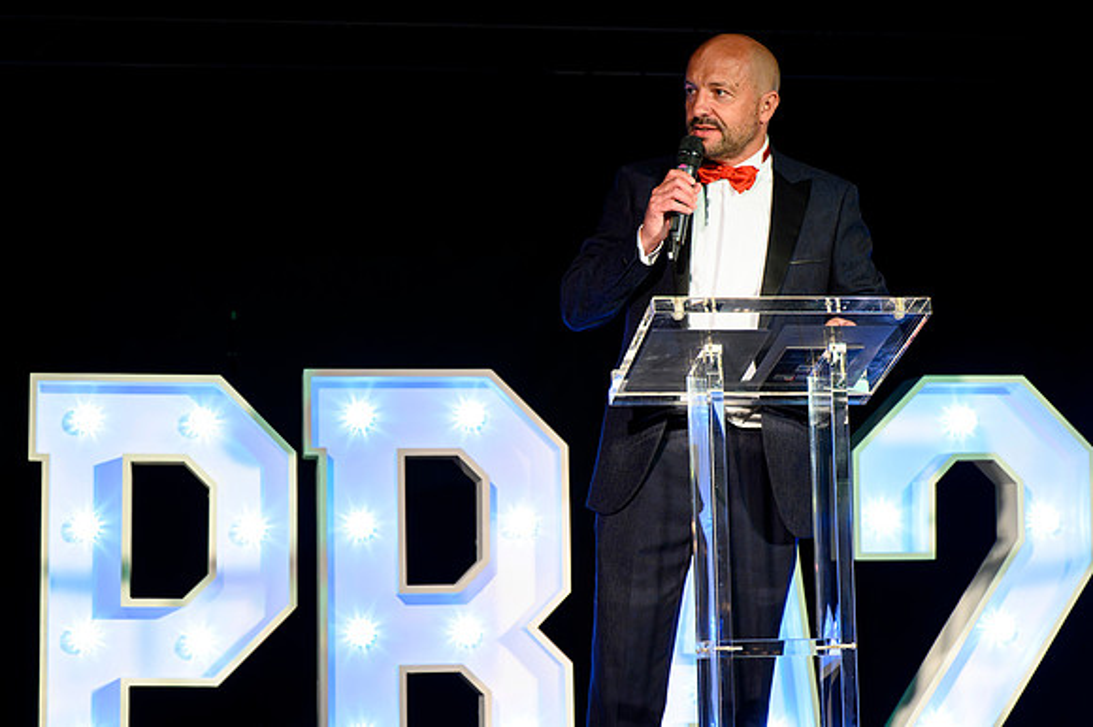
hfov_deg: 25.3
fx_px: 2431
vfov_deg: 17.0
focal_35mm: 80
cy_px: 408
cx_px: 480
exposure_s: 1/200
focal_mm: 70
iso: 2800
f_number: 4
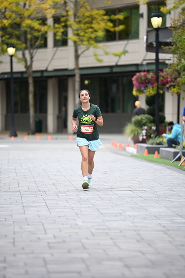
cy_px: 139
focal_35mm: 200
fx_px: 1541
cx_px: 92
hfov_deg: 6.9
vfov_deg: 10.3
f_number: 2.8
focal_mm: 200
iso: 640
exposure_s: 1/2000
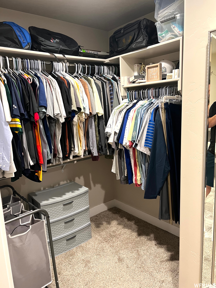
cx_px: 108
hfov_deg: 53.1
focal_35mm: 26
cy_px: 144
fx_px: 216
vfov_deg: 67.3
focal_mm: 5.7
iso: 200
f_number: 1.5
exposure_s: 1/60
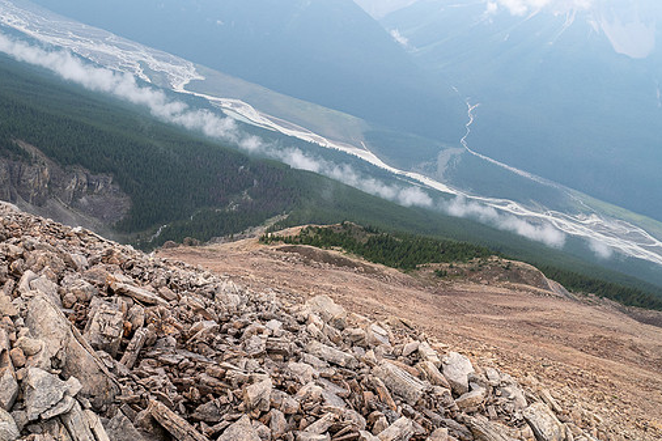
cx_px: 293
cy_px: 264
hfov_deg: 60.1
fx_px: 570
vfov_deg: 42.1
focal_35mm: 31
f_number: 8
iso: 200
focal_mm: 13
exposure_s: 1/200
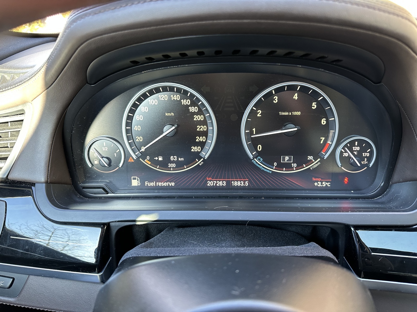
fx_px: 289
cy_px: 156
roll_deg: -3.3
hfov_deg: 71.6
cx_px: 208
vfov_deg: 56.8
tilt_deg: -29.8
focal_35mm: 24
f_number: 1.78
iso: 250
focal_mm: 6.86
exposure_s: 1/67
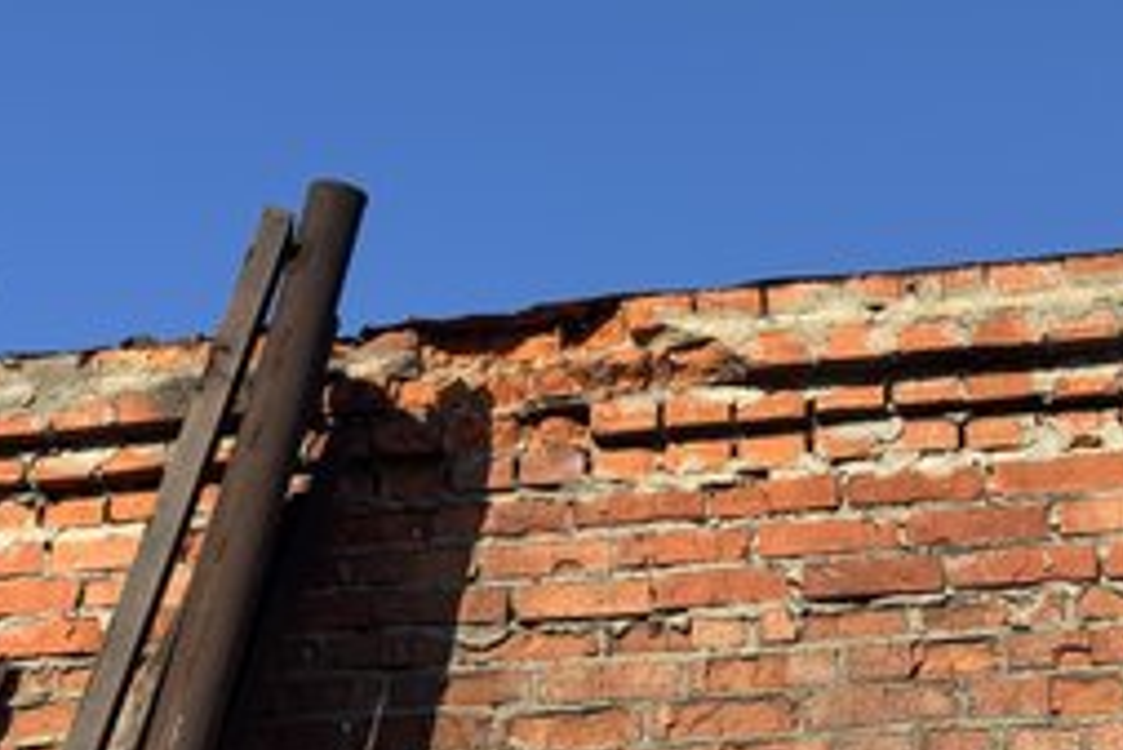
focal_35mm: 79
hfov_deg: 25.7
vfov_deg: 17.3
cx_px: 581
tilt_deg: +29.8
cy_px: 306
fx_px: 2466
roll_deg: -1.8
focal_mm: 6.76
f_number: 1.78
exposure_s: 1/4049
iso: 64
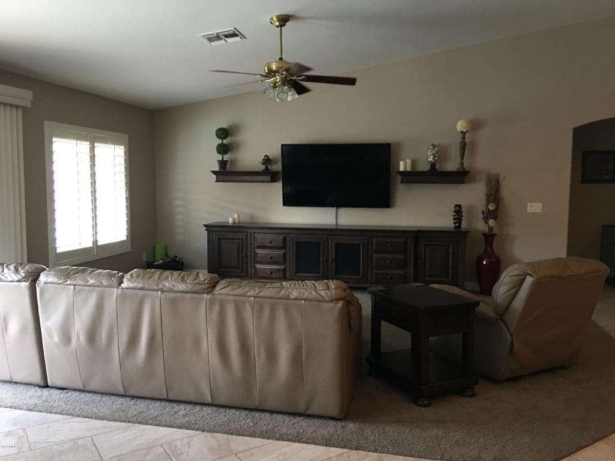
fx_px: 515
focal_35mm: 29
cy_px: 230
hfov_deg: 61.7
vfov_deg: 48.2
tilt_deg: -5.3
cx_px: 308
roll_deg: -0.2
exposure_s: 1/15
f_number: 2.2
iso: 100
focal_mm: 4.15
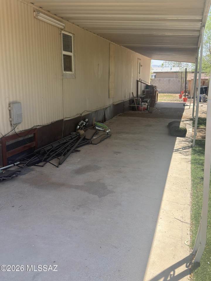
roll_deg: -1.0
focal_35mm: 35
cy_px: 140
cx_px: 106
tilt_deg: -13.1
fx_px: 284
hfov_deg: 40.7
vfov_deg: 52.6
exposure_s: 1/1623
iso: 80
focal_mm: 6.76
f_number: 1.78
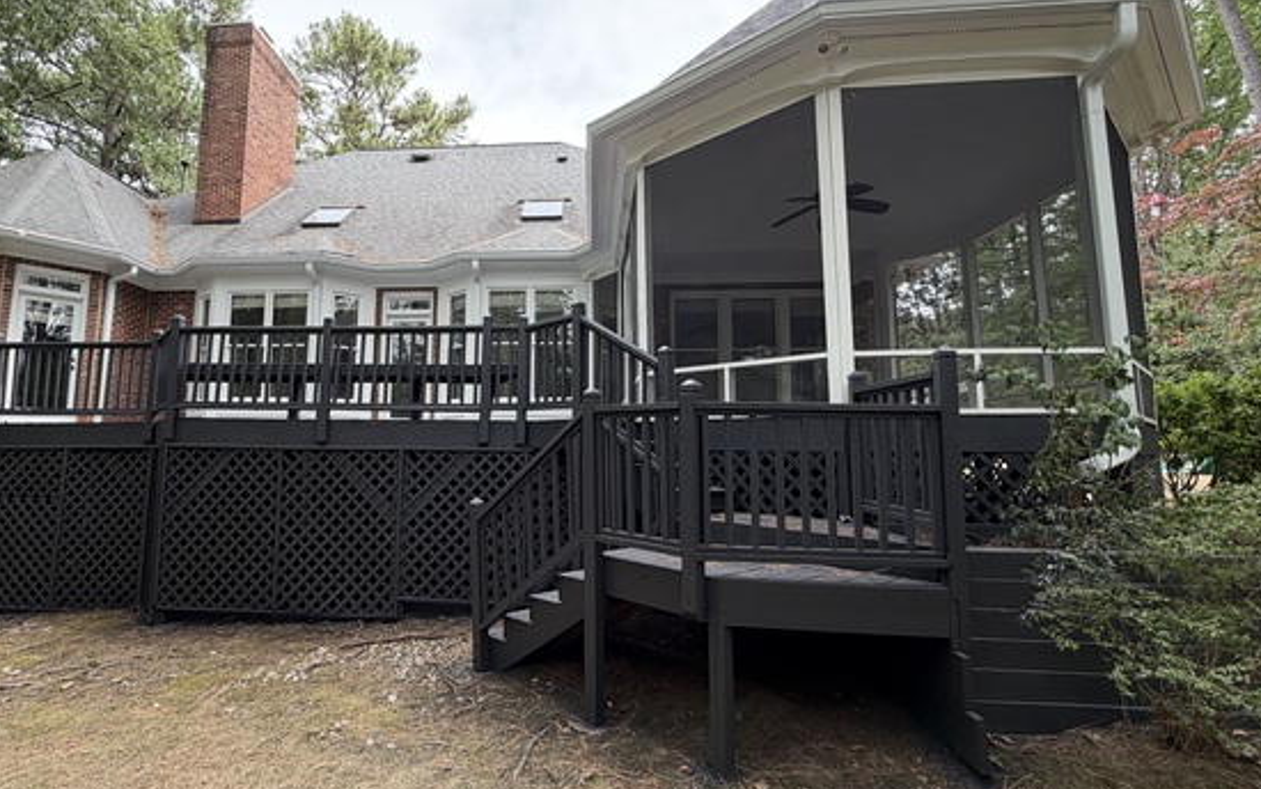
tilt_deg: +6.7
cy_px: 385
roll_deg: -0.5
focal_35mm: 18
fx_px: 619
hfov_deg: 90.4
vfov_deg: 65.0
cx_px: 538
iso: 40
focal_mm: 2.22
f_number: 2.2
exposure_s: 1/162
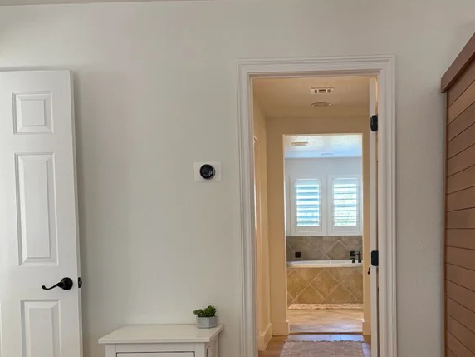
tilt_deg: -2.8
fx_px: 590
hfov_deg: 43.4
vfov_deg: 33.1
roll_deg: +0.4
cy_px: 260
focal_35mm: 43
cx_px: 302
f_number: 1.78
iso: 320
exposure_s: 1/120
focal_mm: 6.76
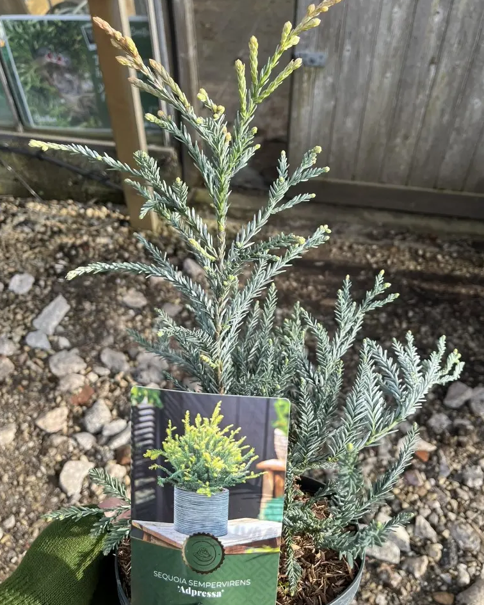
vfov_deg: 60.4
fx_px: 519
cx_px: 252
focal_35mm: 29
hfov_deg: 50.0
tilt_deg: -43.4
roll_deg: +1.9
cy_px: 293
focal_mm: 5.1
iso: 50
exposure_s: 1/1009
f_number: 1.6
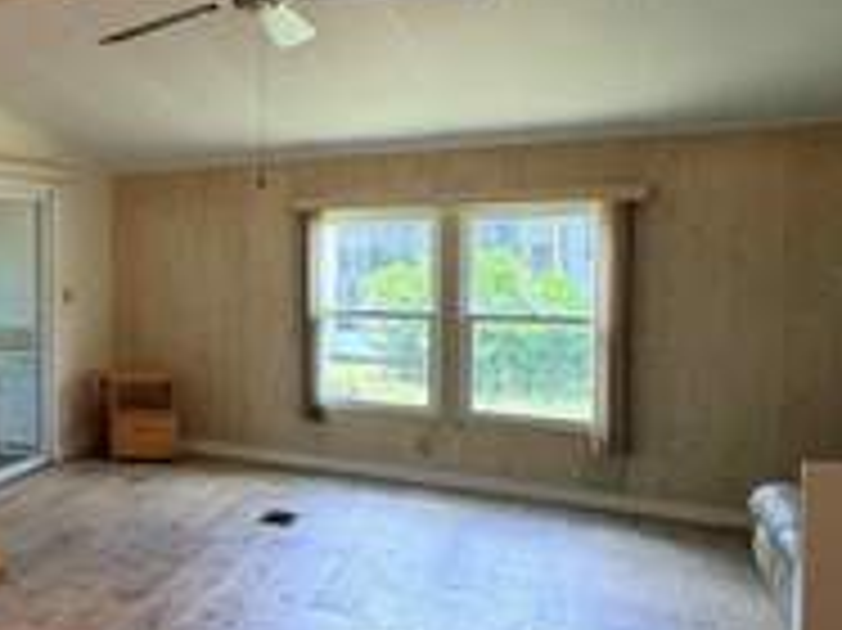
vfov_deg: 39.6
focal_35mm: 36
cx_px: -117
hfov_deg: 40.0
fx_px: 875
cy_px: 279
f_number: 2.2
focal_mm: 2.22
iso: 250
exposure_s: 1/120
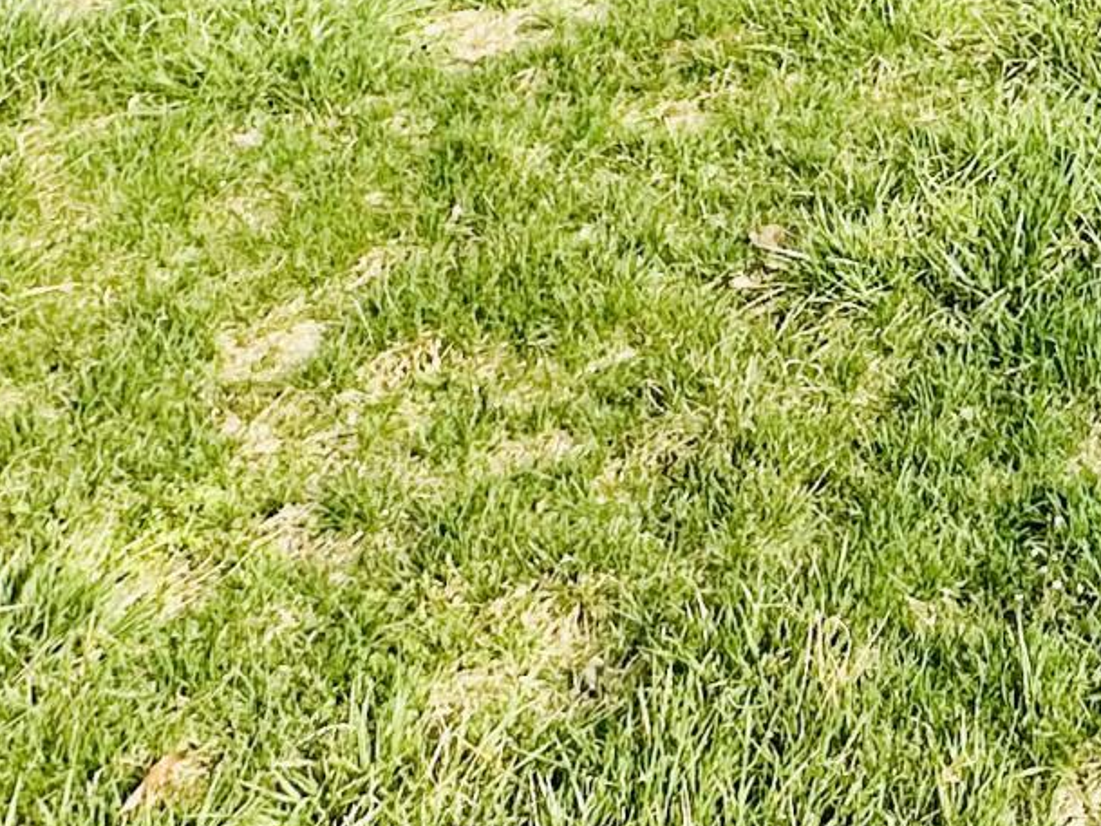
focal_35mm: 69
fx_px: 2195
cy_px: -906
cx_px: 1797
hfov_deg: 21.7
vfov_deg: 15.9
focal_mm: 2.22
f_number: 2.2
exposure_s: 1/1553
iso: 50
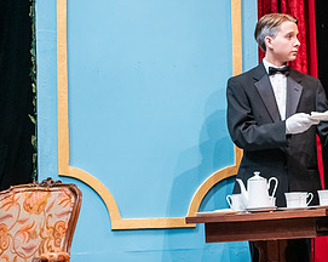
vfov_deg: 9.6
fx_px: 1561
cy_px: 82
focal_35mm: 161
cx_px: 329
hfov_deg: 11.9
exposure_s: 1/200
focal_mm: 80
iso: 3200
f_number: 3.2
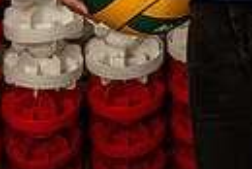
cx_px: 262
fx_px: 1696
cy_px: -264
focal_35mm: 242
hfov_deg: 8.4
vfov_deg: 5.5
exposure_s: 1/250
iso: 500
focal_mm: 70
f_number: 7.1
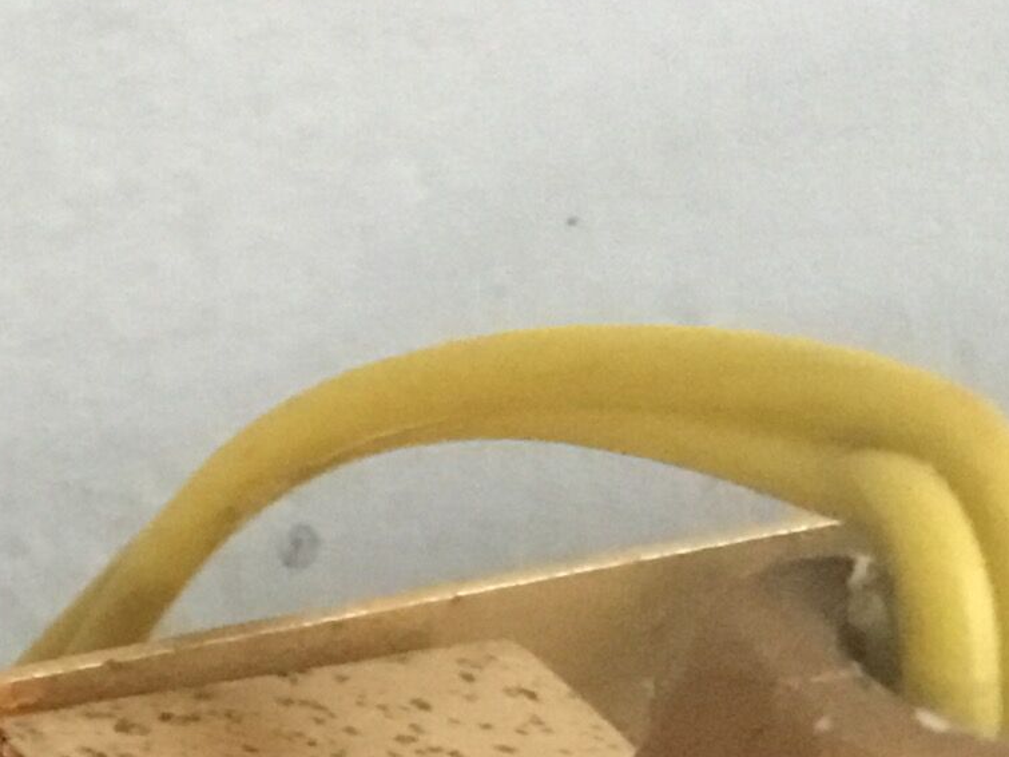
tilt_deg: -39.8
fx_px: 3905
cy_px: 1089
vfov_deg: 10.7
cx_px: -1037
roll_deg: -5.5
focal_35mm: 134
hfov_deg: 12.8
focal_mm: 3.3
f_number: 2.4
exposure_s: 1/20
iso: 200
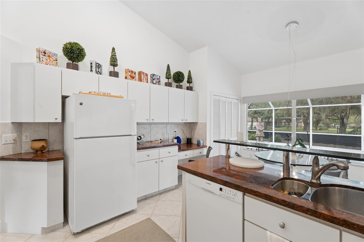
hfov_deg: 96.7
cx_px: 182
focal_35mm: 16
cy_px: 121
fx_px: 162
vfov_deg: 73.7
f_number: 8
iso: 200
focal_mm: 16
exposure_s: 1/4
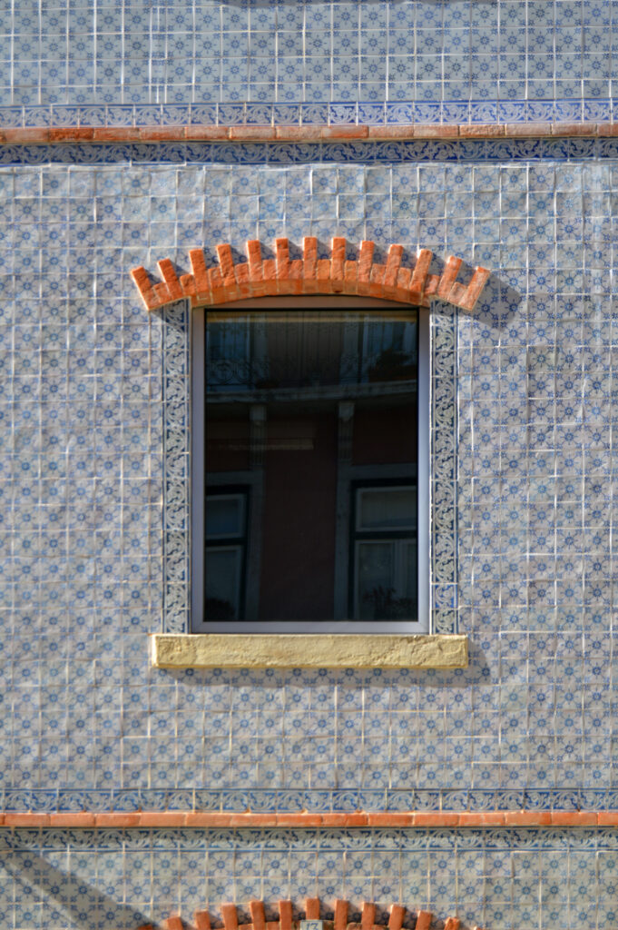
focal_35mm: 82
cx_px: 309
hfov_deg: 16.5
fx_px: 2128
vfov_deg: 24.6
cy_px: 465
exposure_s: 1/160
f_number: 6.3
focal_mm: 55
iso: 100
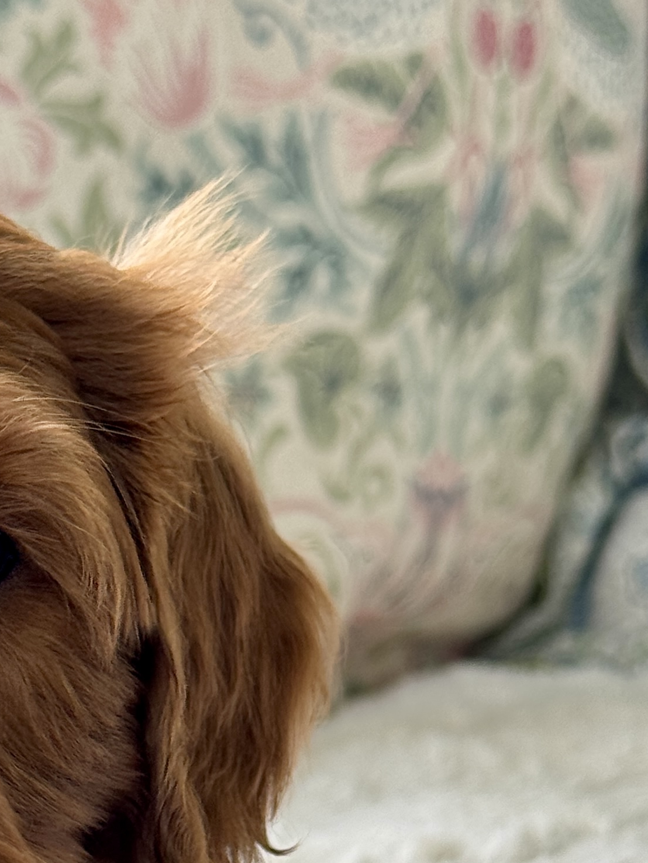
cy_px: 888
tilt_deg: -15.5
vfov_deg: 14.8
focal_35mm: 131
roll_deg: +2.4
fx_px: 3269
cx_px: -51
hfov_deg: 11.2
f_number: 1.78
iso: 64
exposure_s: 1/200
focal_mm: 6.76
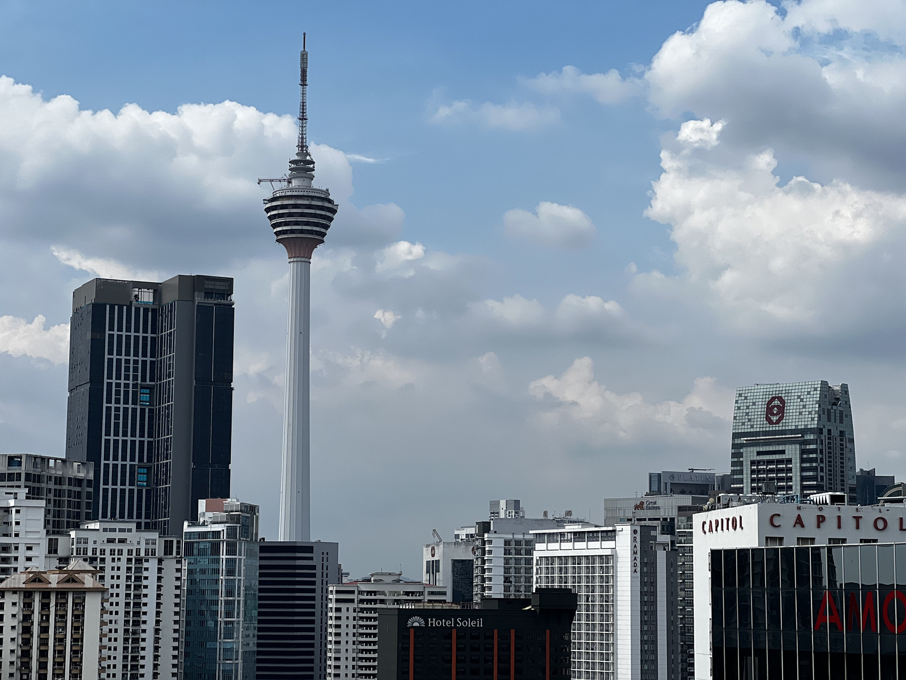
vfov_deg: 19.1
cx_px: 453
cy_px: 340
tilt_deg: +7.5
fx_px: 2015
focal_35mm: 77
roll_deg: -0.4
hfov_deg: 25.3
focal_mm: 9
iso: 32
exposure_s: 1/1130
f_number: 2.8
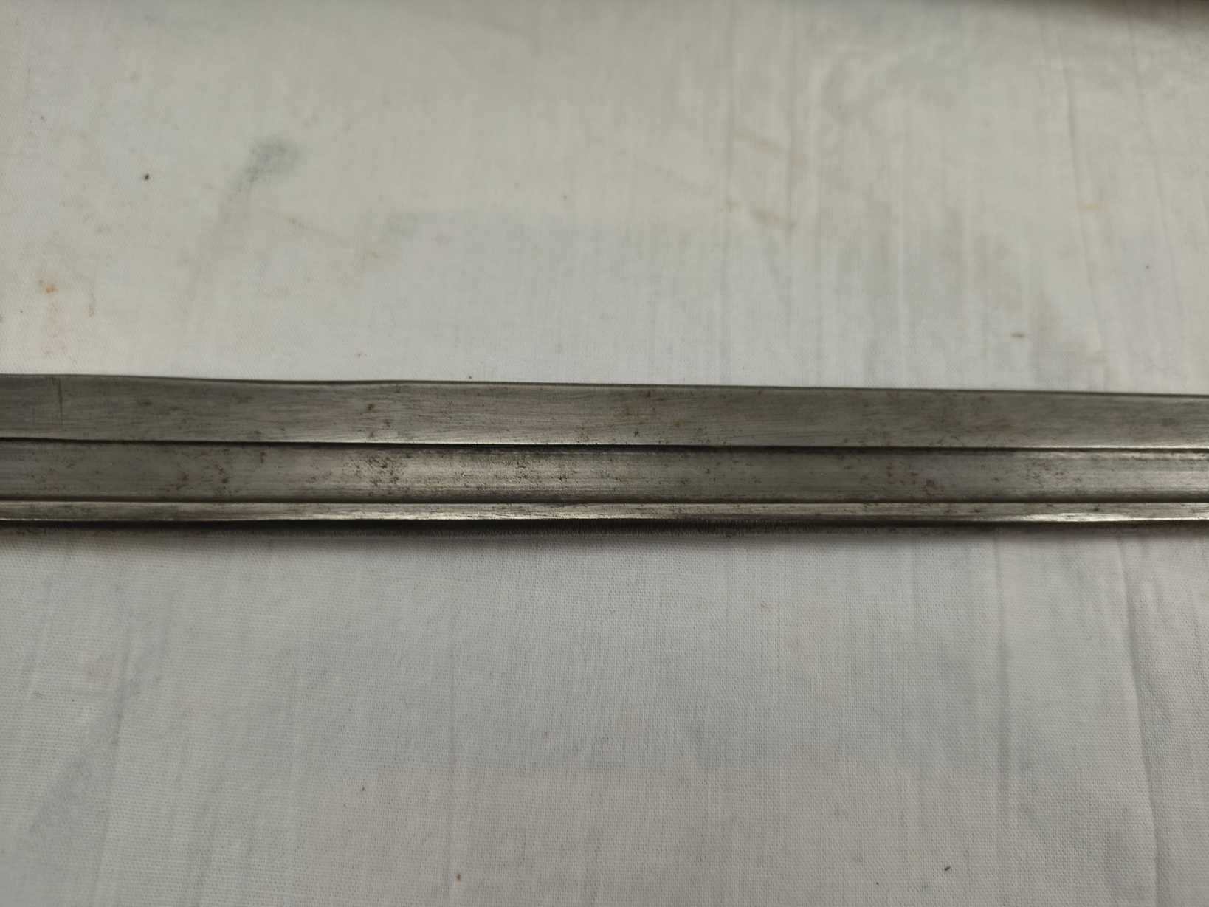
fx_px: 838
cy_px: 454
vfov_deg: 56.8
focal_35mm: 24
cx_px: 604
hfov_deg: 71.6
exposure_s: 1/103
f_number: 1.8
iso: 100
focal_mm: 5.56
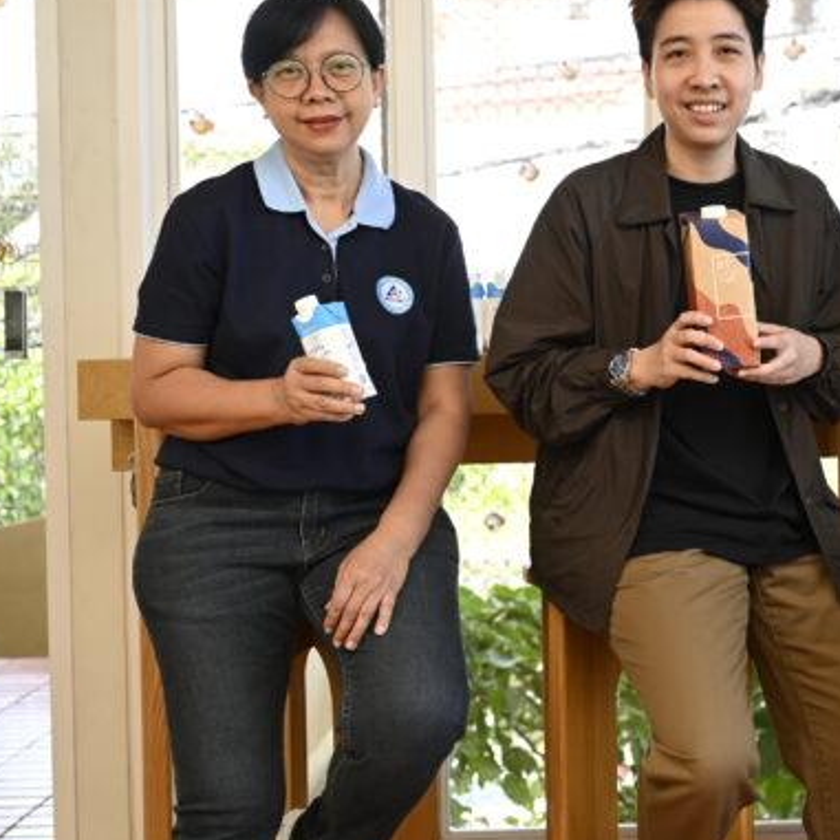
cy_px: 337
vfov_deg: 28.5
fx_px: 1647
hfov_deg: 27.8
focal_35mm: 60
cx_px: 710
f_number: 3.2
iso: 400
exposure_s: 1/250
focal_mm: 35
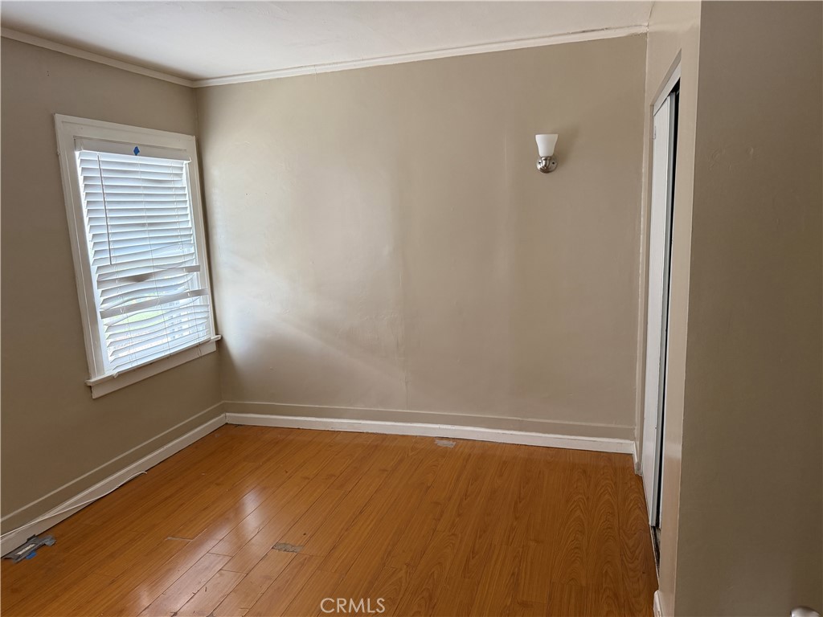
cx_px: 412
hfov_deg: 71.6
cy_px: 308
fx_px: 571
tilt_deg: -8.6
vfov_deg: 56.8
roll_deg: +2.2
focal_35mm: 24
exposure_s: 1/82
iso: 200
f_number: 1.78
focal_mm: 6.76
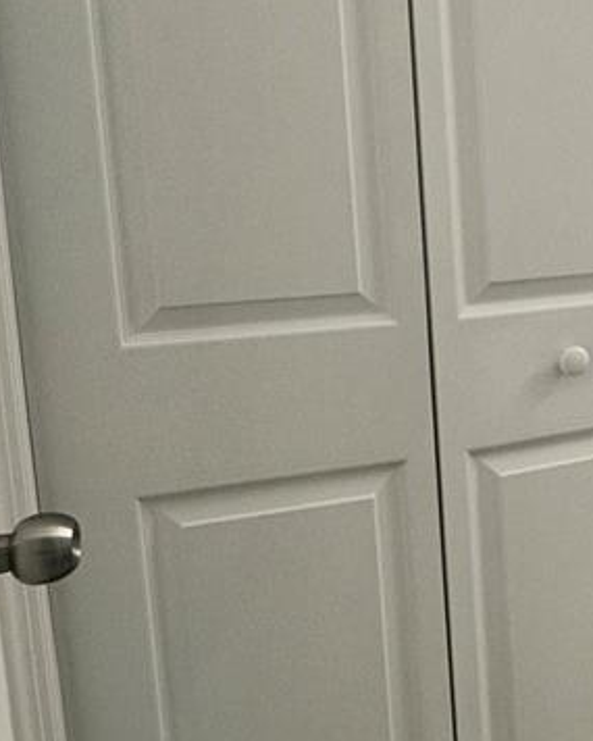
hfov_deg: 27.2
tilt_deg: -6.3
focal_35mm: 46
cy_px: 262
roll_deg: +0.3
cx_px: 778
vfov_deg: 39.9
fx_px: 1009
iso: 100
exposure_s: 1/120
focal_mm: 2.22
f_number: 2.2
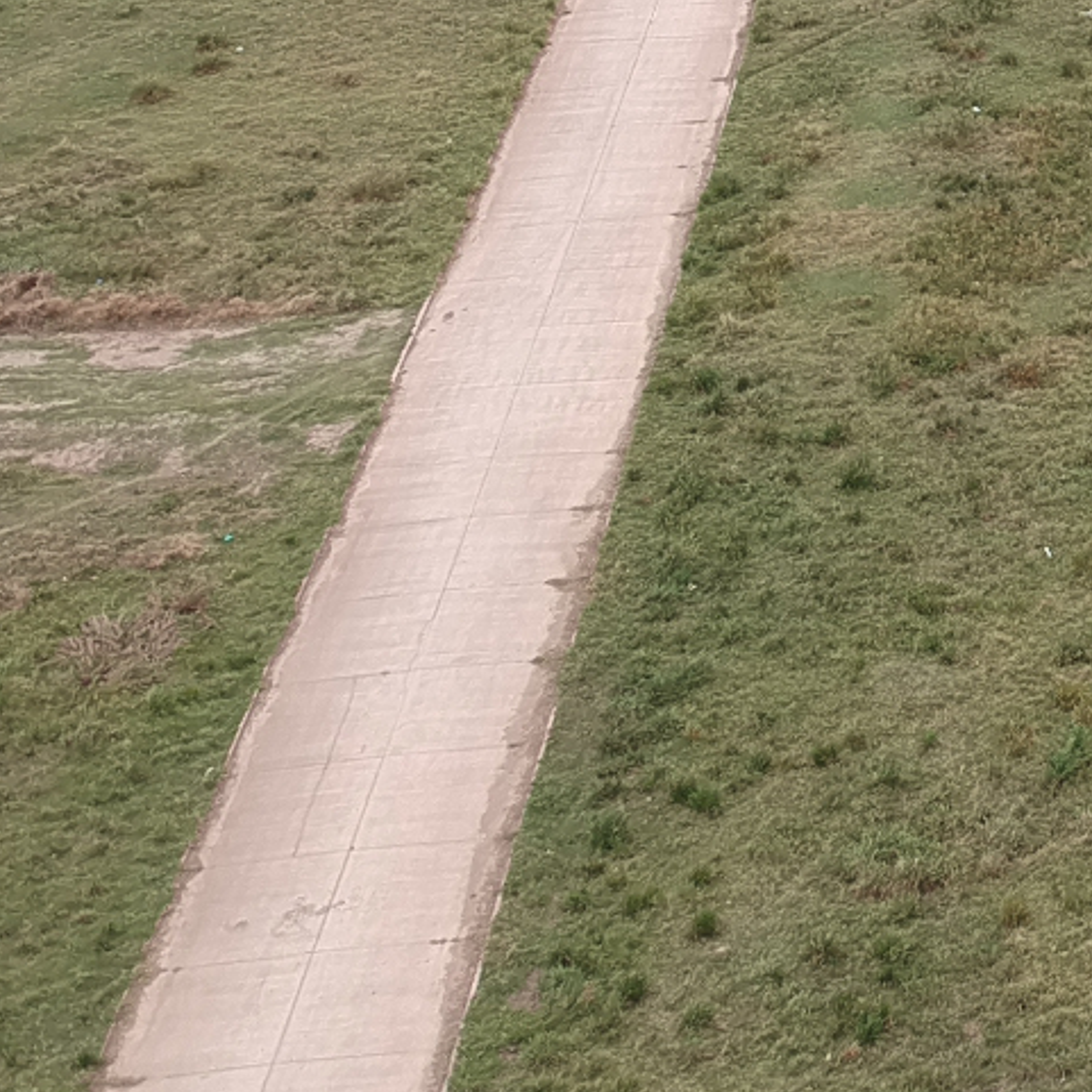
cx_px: 1764
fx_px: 3355
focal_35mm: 94
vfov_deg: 17.4
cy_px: -304
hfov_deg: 16.4
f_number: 2.6
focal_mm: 4.49
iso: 100
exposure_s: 1/400
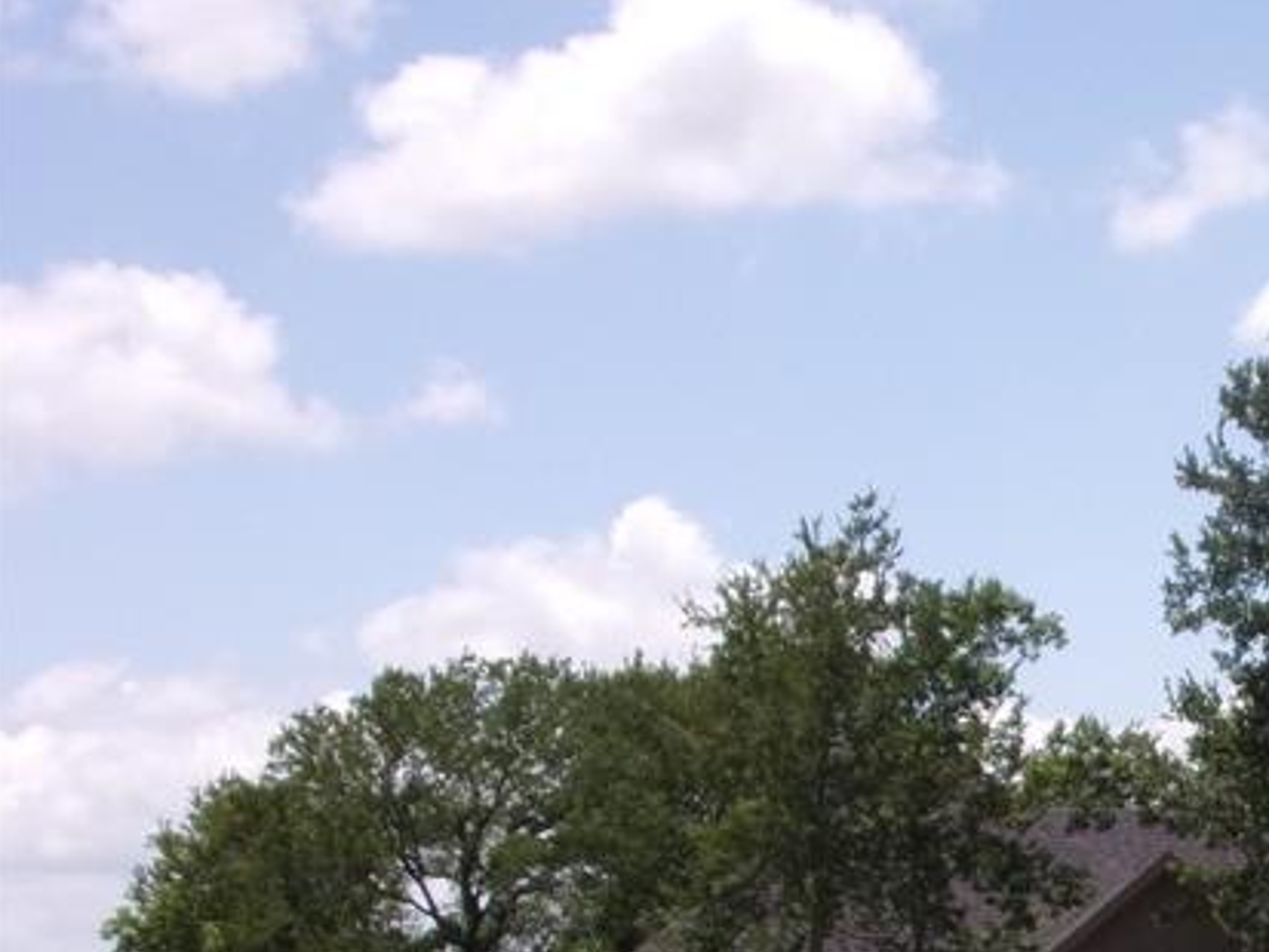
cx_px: 1567
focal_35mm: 114
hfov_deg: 16.5
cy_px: 829
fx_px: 4180
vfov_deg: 12.9
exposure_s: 1/750
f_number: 4.1
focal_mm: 8.3
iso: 80
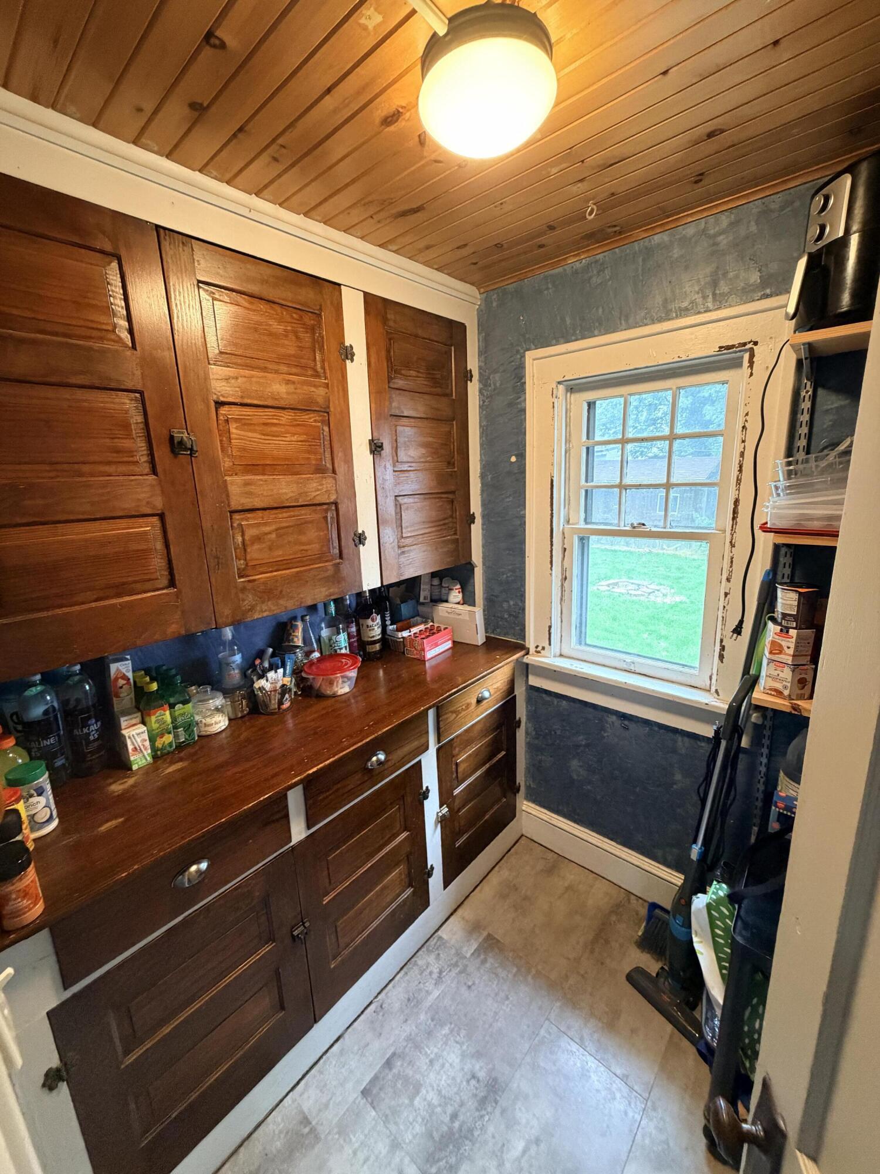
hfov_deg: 85.7
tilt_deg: -12.4
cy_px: 587
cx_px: 440
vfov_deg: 102.1
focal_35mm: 14
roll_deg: +3.3
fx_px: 475
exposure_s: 1/60
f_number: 2.2
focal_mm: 2.22
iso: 400
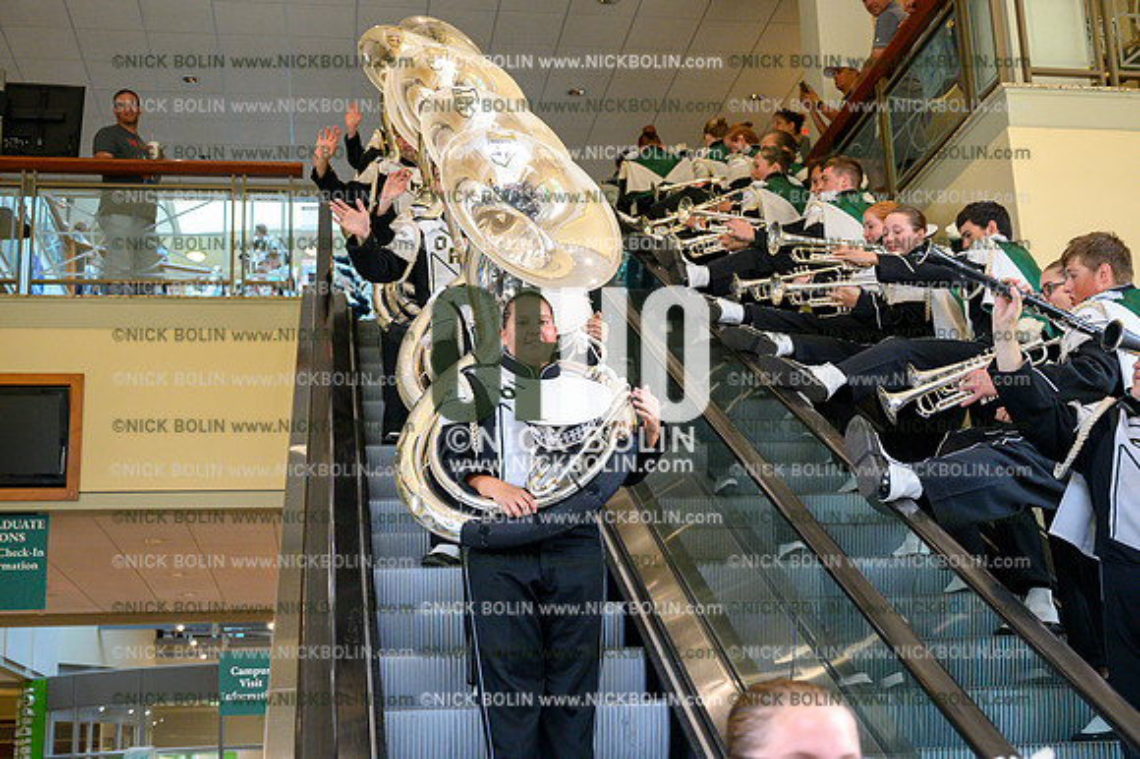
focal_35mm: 47
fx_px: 1487
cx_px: 570
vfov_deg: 28.6
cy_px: 380
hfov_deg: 41.9
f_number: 4
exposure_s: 1/800
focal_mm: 47
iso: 5000
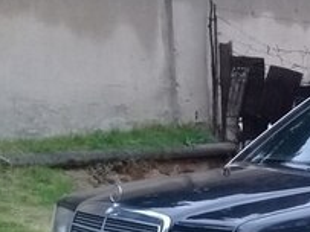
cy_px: 262
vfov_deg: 14.3
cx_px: 344
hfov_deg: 18.7
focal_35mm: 101
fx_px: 904
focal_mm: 3.3
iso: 160
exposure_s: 1/25
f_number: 2.2
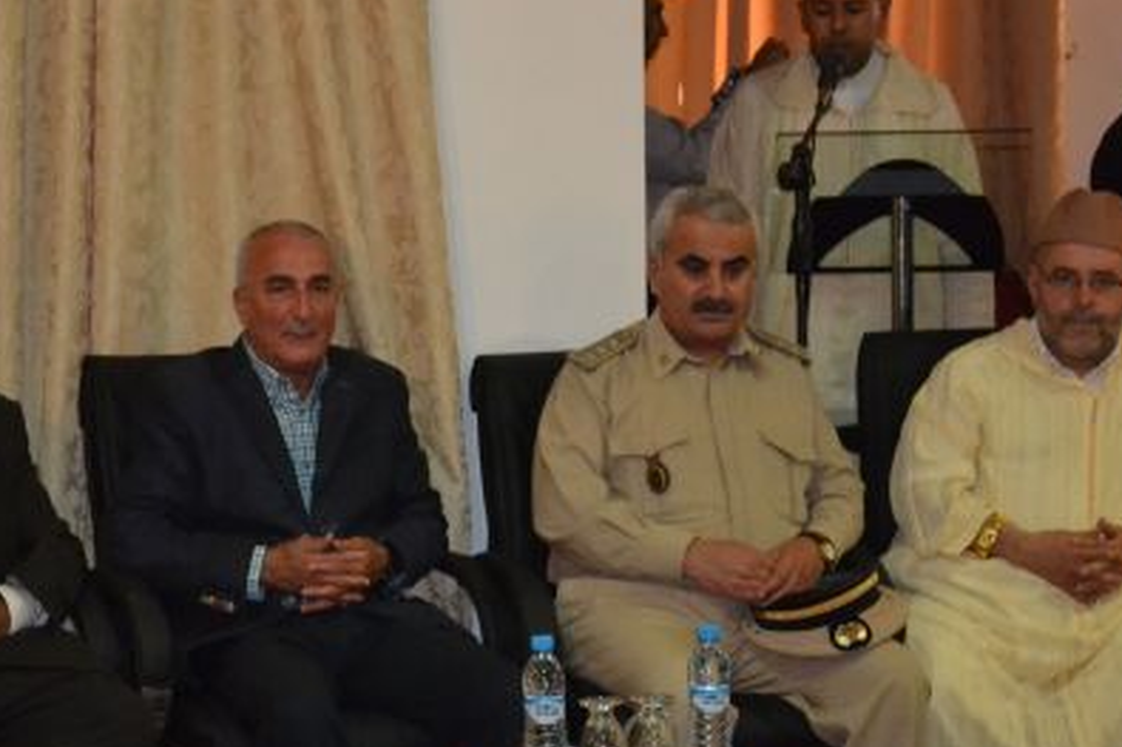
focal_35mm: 134
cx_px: 437
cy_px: 574
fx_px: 4168
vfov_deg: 10.2
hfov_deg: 15.3
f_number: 5.6
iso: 3200
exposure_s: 1/60
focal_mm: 55
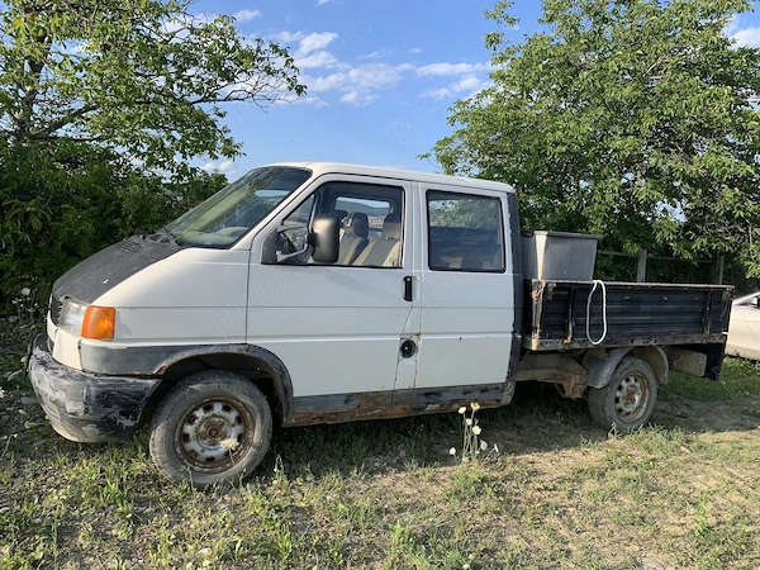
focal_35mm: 26
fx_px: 571
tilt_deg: -4.3
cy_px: 285
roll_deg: -3.7
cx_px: 380
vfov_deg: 53.1
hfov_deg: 67.3
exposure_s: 1/981
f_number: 1.8
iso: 25
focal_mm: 4.25
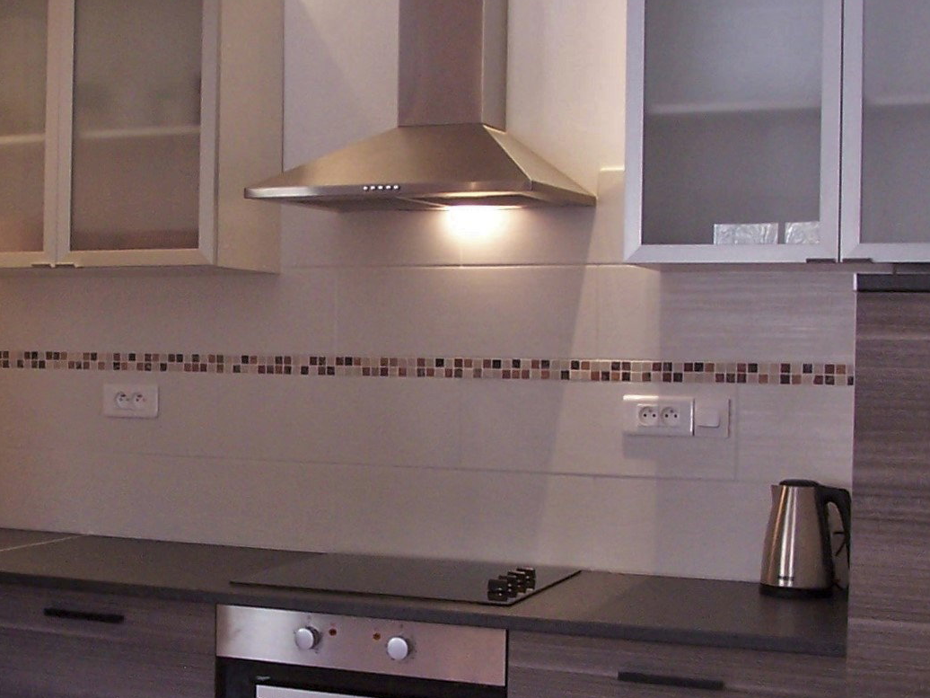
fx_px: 2230
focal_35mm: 83
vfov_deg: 17.8
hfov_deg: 23.4
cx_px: 253
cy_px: 365
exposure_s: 1/15
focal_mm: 6.3
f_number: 2.8
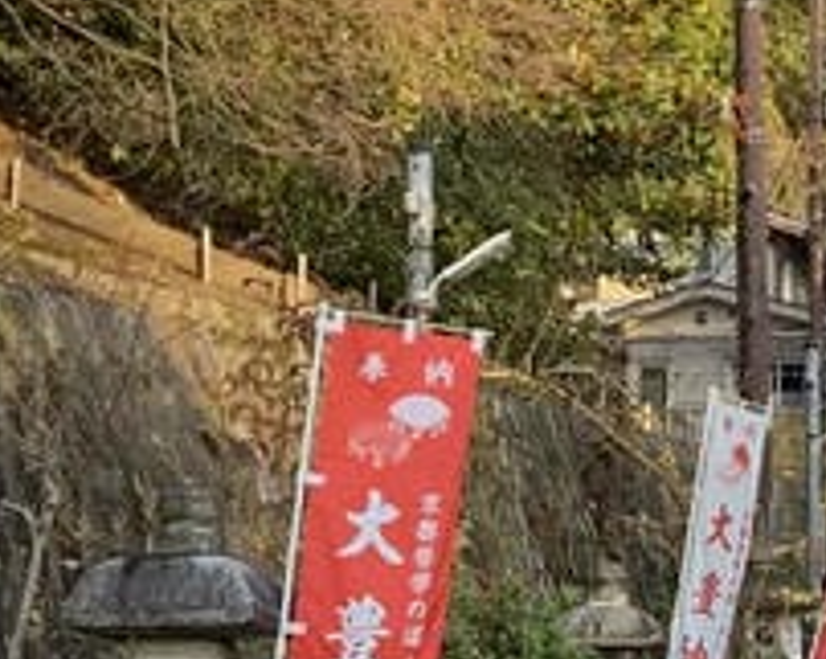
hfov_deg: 12.8
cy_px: 413
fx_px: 3686
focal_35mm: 151
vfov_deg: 10.2
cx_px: 544
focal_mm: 4.25
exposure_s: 1/121
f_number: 1.8
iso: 32
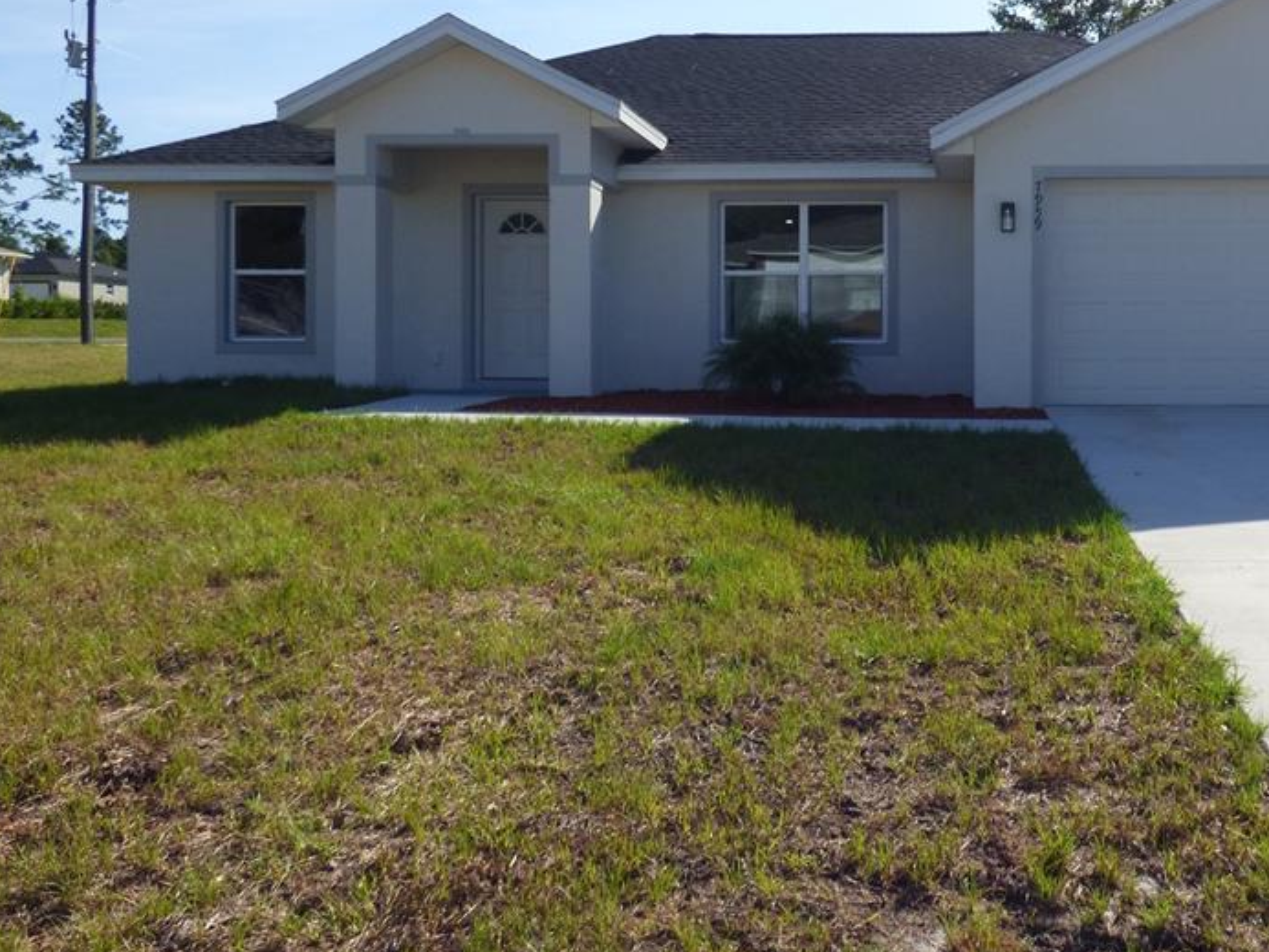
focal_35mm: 34
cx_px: 888
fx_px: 1247
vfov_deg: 41.6
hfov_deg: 52.5
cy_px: 373
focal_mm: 4.11
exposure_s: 1/1300
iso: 100
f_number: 3
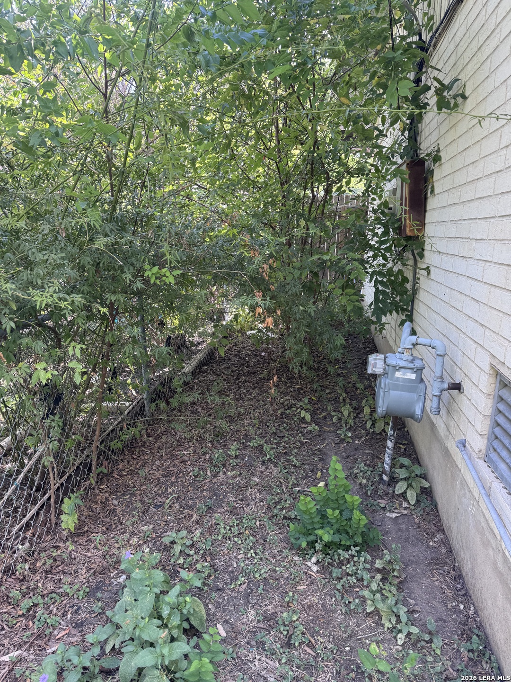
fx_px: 472
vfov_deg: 71.6
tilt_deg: -11.3
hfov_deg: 56.8
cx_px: 256
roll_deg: -0.1
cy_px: 341
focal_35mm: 24
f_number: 1.78
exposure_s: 1/121
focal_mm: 6.76
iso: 64
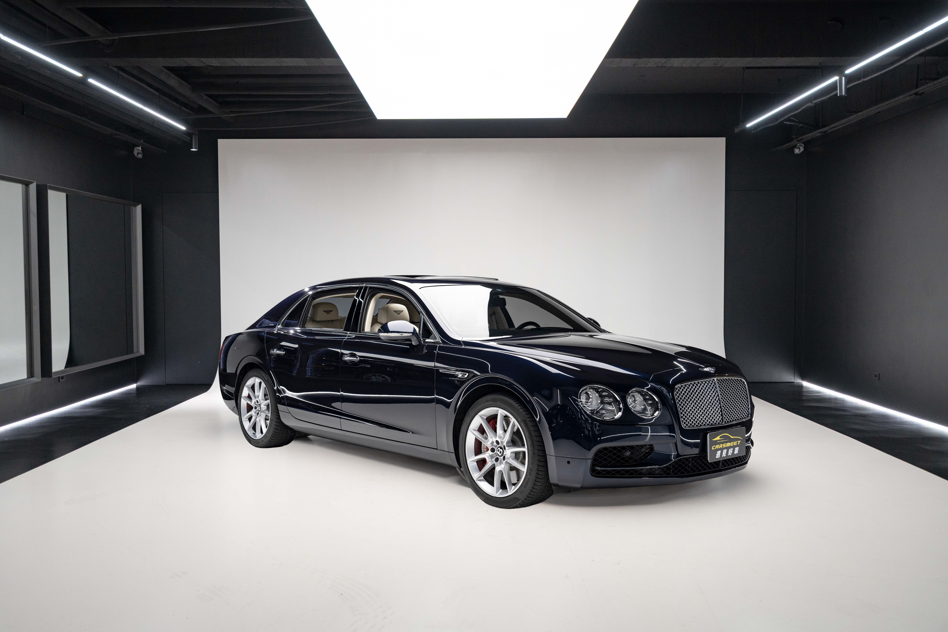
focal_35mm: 34
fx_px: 895
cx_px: 474
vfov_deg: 38.9
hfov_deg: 55.8
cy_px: 316
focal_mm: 34
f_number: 4
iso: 800
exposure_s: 1/60
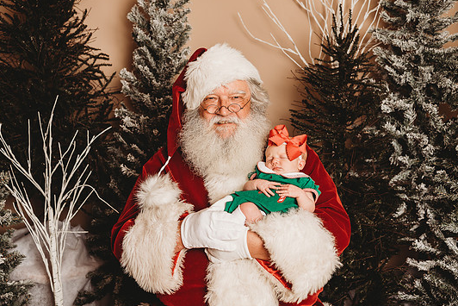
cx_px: 210
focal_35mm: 48
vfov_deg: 28.1
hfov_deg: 41.1
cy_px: 143
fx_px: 611
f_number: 4
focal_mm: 44
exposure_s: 1/160
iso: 100
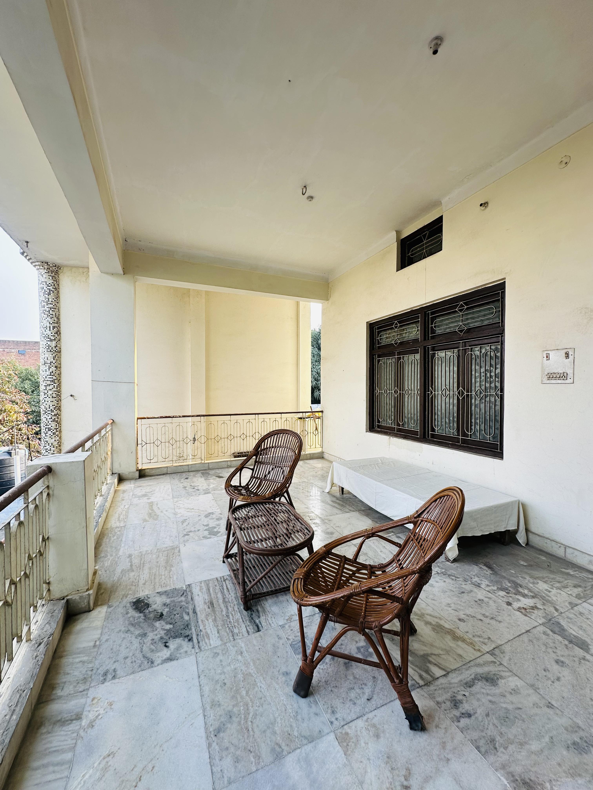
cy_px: 395
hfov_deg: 85.7
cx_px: 296
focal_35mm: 14
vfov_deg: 102.1
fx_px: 320
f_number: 2.2
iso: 40
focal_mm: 2.22
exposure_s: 1/124
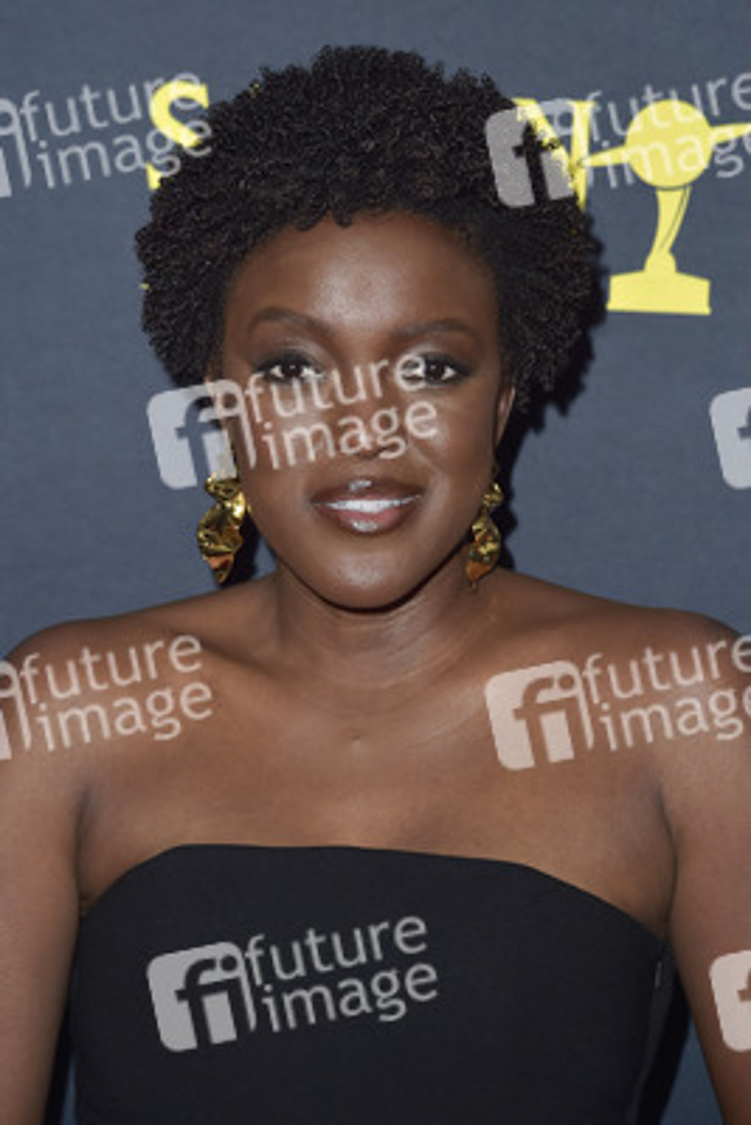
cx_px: 376
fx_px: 3283
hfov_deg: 13.1
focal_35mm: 105
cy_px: 562
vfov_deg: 19.4
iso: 250
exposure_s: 1/250
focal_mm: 105
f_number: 6.3
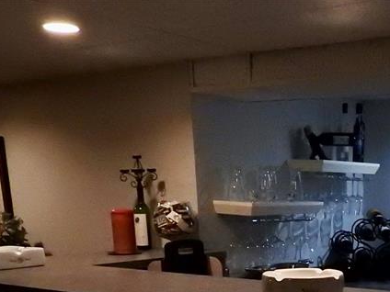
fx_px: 653
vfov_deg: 23.1
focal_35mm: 58
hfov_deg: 31.4
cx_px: 362
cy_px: 351
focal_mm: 4.3
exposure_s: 1/250
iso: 1600
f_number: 3.3
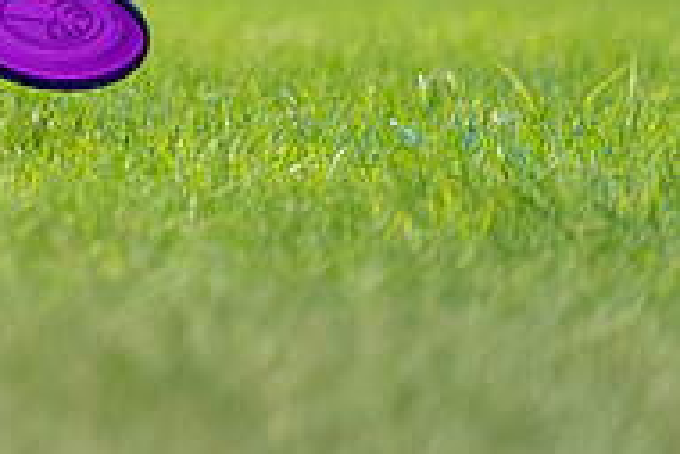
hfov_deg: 1.4
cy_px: -184
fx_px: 26936
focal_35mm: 1425
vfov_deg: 1.0
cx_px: -354
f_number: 6.3
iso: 1600
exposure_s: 1/4000
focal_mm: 467
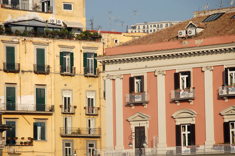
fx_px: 1321
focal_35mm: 202
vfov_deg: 6.8
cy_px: 78
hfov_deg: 10.2
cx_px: 118
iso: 100
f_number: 5.6
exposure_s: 1/250
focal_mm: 135
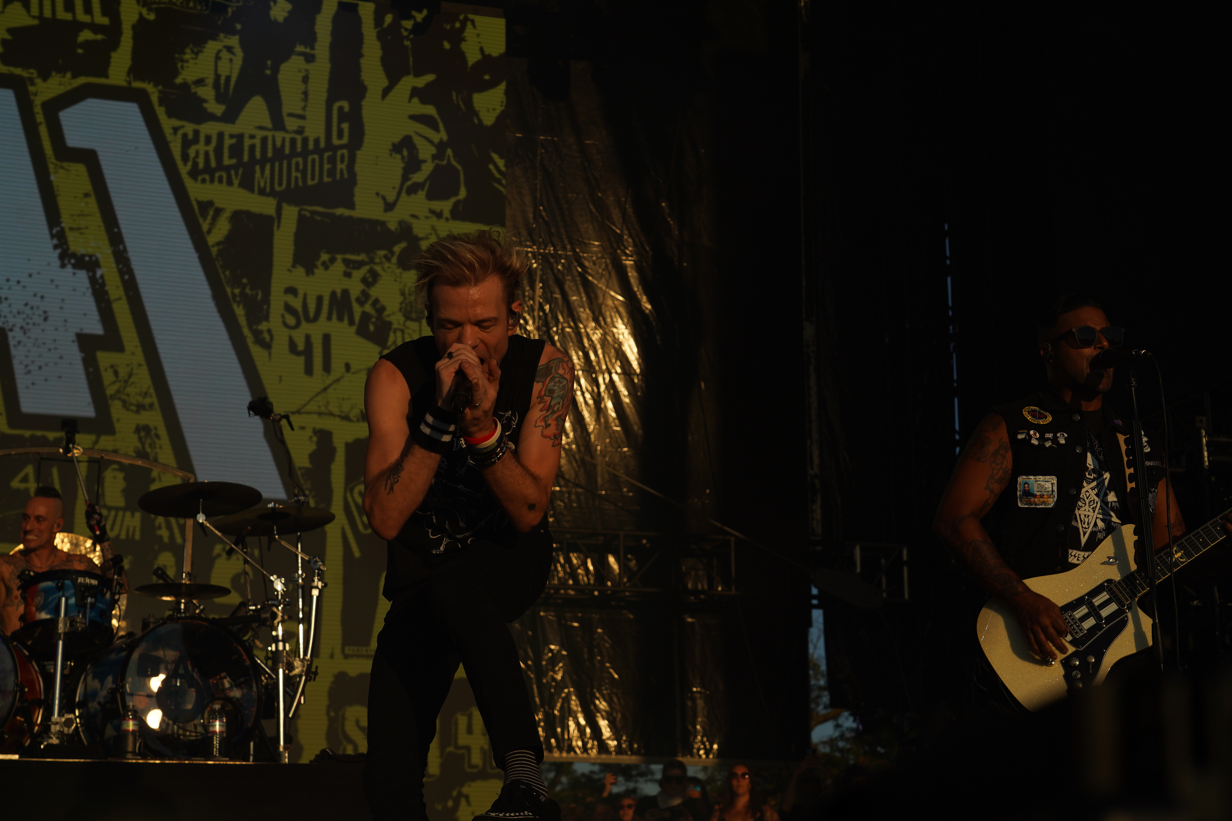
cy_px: 410
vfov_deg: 21.9
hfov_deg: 32.4
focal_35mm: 62
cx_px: 616
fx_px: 2122
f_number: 8
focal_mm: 62
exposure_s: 1/640
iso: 100
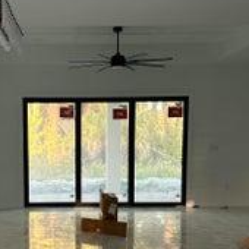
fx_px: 488
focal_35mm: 60
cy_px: 190
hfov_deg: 28.3
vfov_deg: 28.1
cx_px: 72
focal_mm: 6.86
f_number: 1.78
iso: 160
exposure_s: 1/121
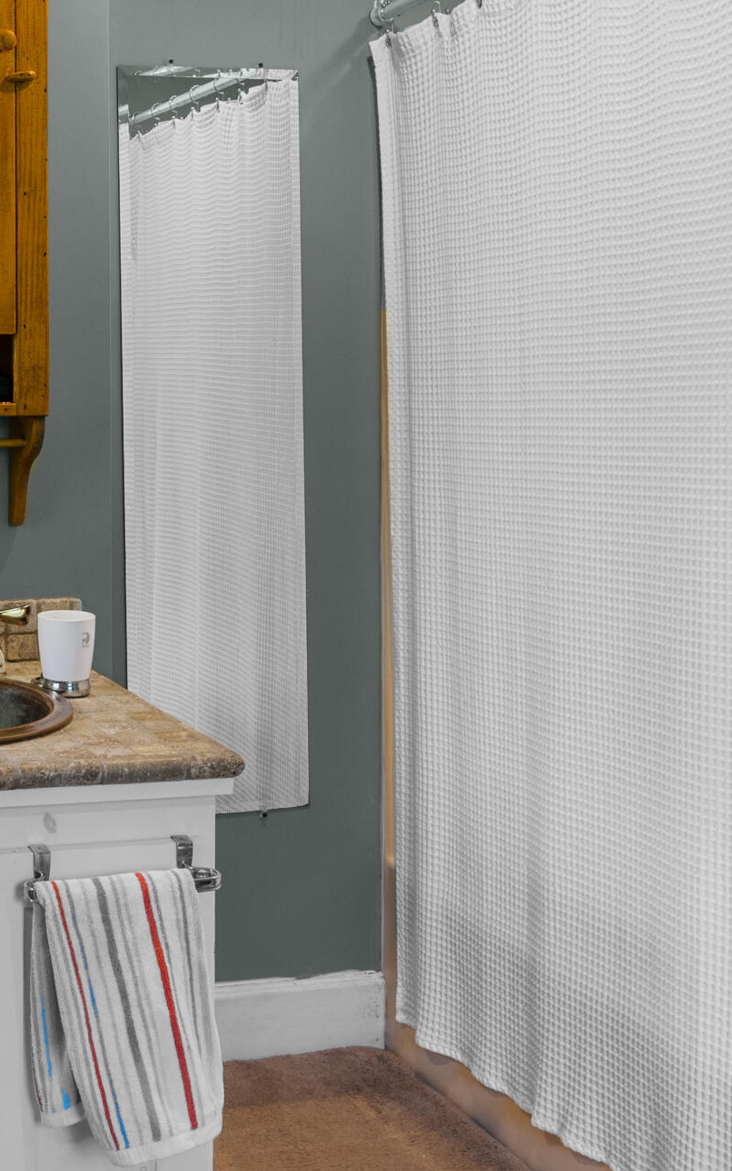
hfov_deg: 25.9
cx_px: -117
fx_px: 1437
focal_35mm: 45
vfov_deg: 43.9
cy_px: 423
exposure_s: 1/6
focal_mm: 19
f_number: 9
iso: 320
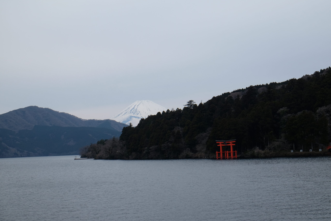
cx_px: 166
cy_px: 110
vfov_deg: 23.0
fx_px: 542
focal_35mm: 59
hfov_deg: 33.9
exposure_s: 1/500
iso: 400
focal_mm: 39
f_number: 10
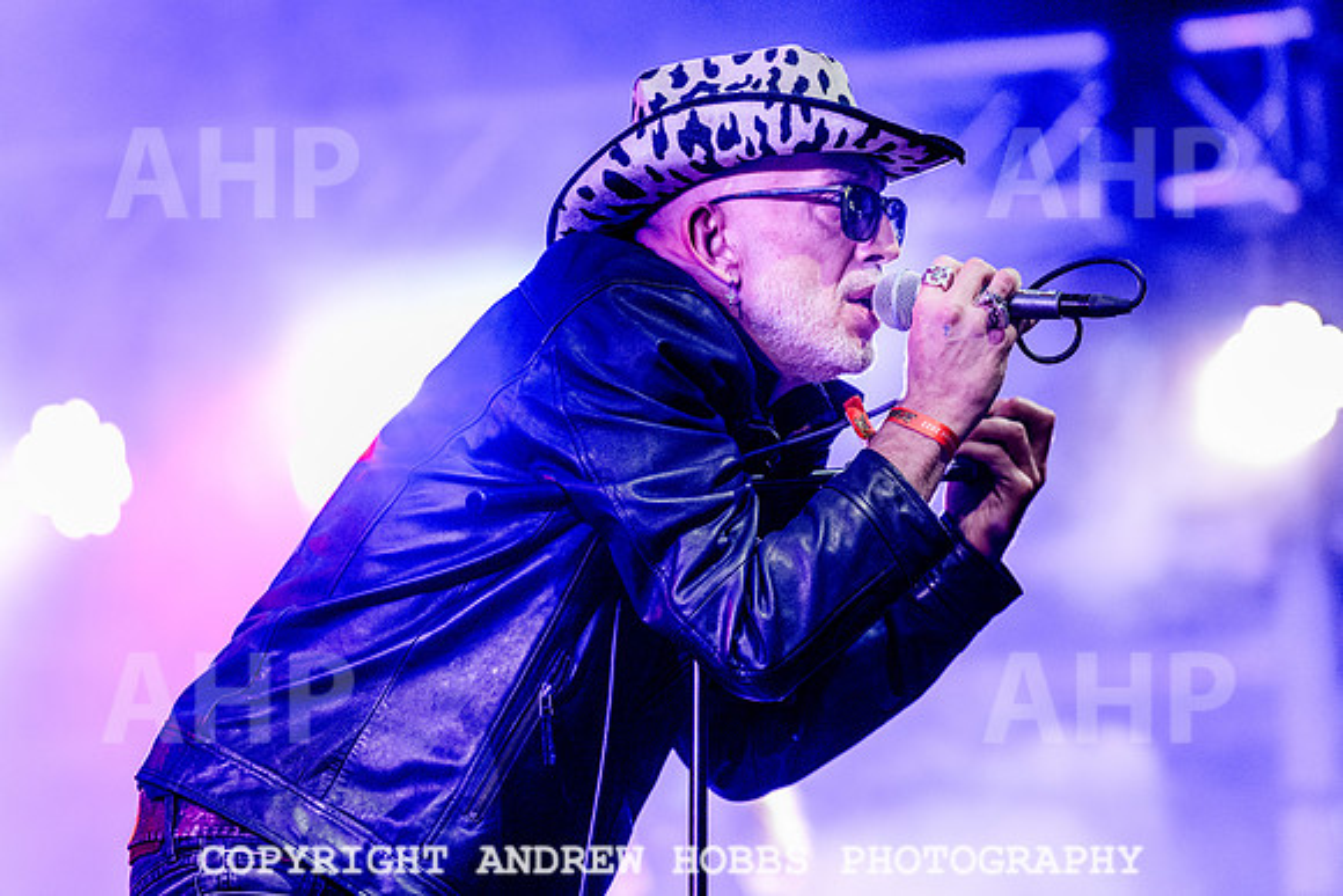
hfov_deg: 8.2
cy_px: 377
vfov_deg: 5.5
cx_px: 777
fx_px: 9356
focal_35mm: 251
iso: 2500
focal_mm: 200
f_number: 3.2
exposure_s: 1/320
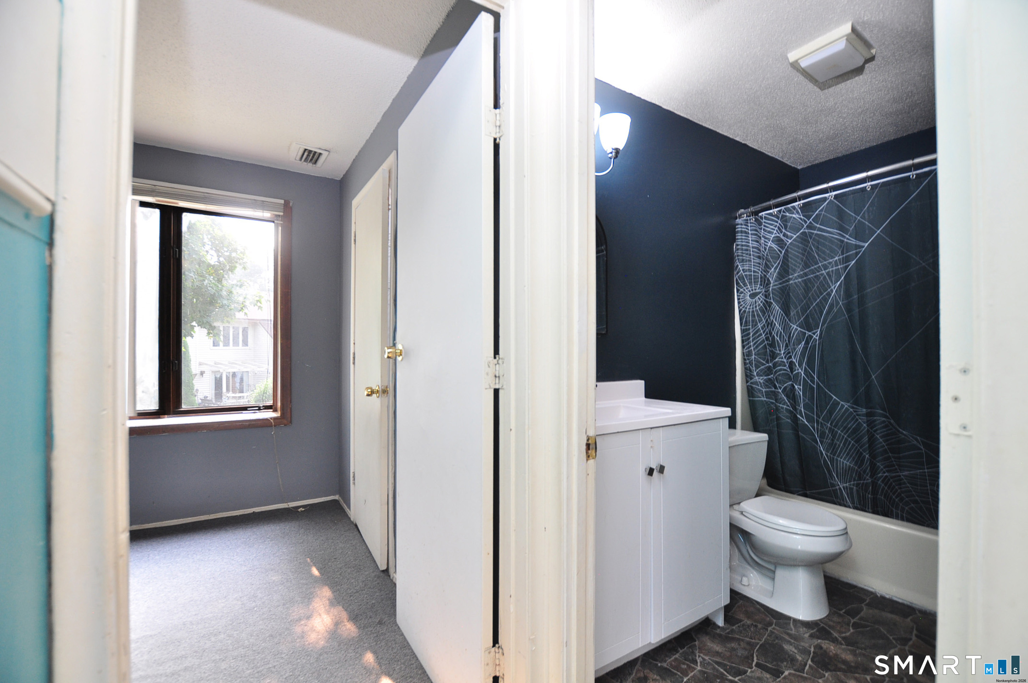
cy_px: 342
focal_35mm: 15
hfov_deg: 100.5
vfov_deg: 77.2
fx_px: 428
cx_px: 514
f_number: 4
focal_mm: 10
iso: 400
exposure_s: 1/20
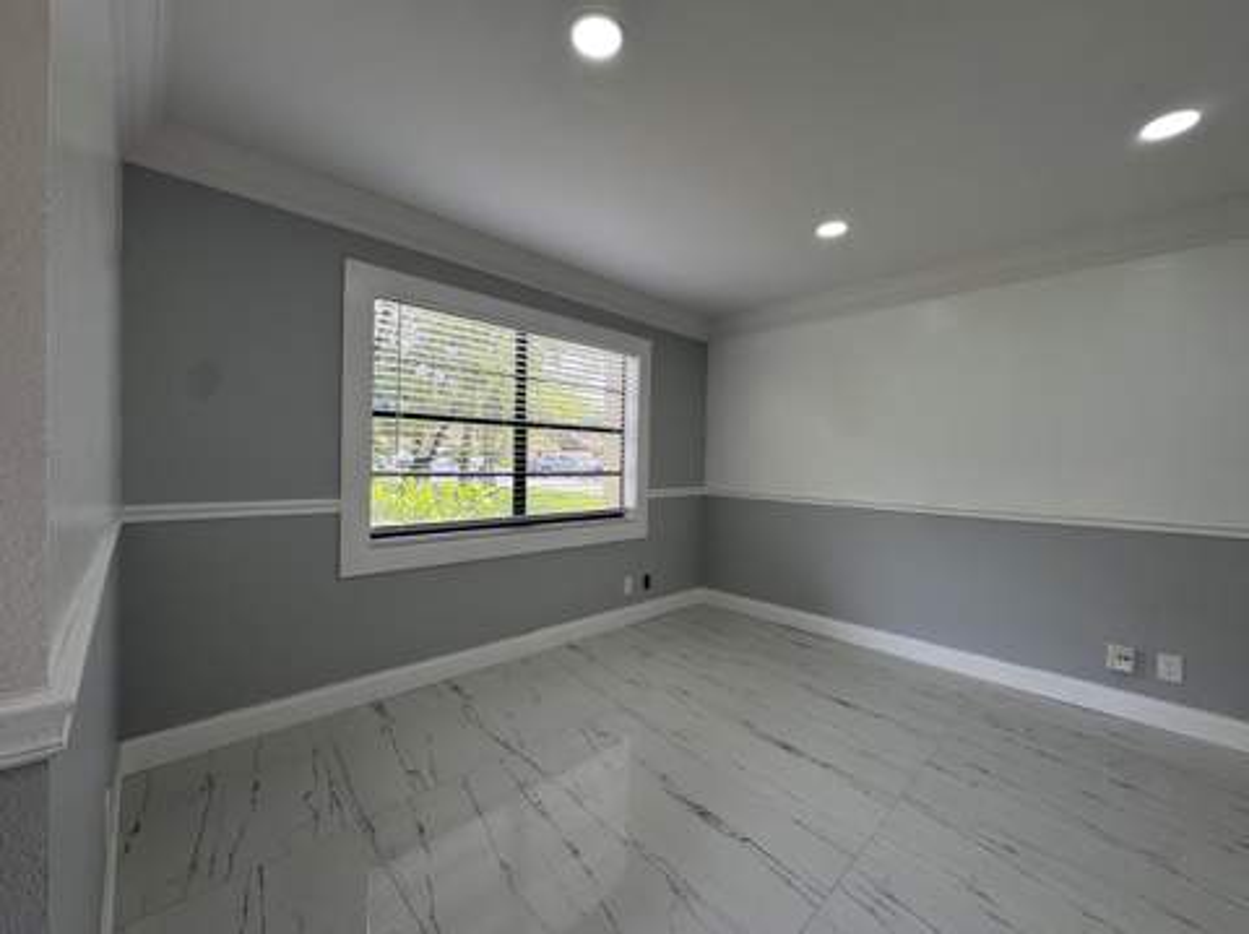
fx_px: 505
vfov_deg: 85.6
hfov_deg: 102.1
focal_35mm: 14
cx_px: 624
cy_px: 467
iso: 40
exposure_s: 1/167
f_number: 2.2
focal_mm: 2.22
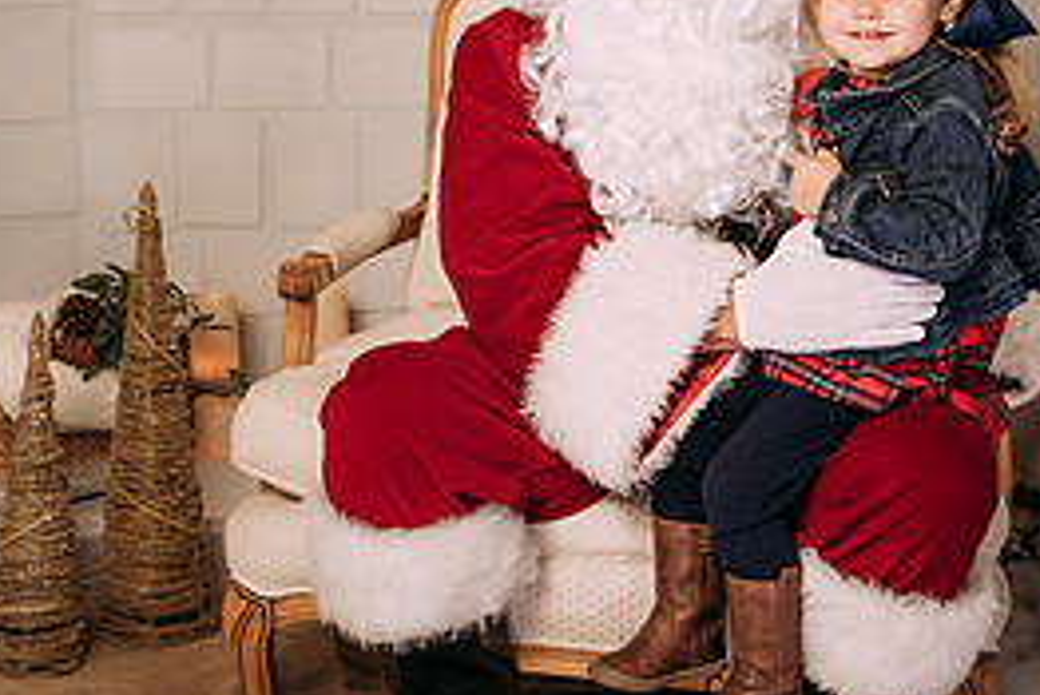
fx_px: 2370
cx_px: 358
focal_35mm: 82
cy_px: 302
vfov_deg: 16.7
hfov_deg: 24.6
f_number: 5
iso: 100
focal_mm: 35
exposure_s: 1/100
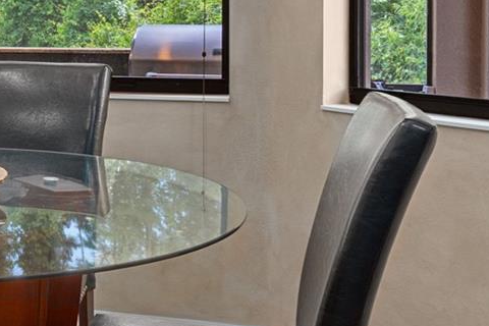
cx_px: -52
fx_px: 951
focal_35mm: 70
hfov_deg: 26.5
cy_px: 37
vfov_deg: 19.1
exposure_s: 1/3
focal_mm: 21
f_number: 9
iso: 320
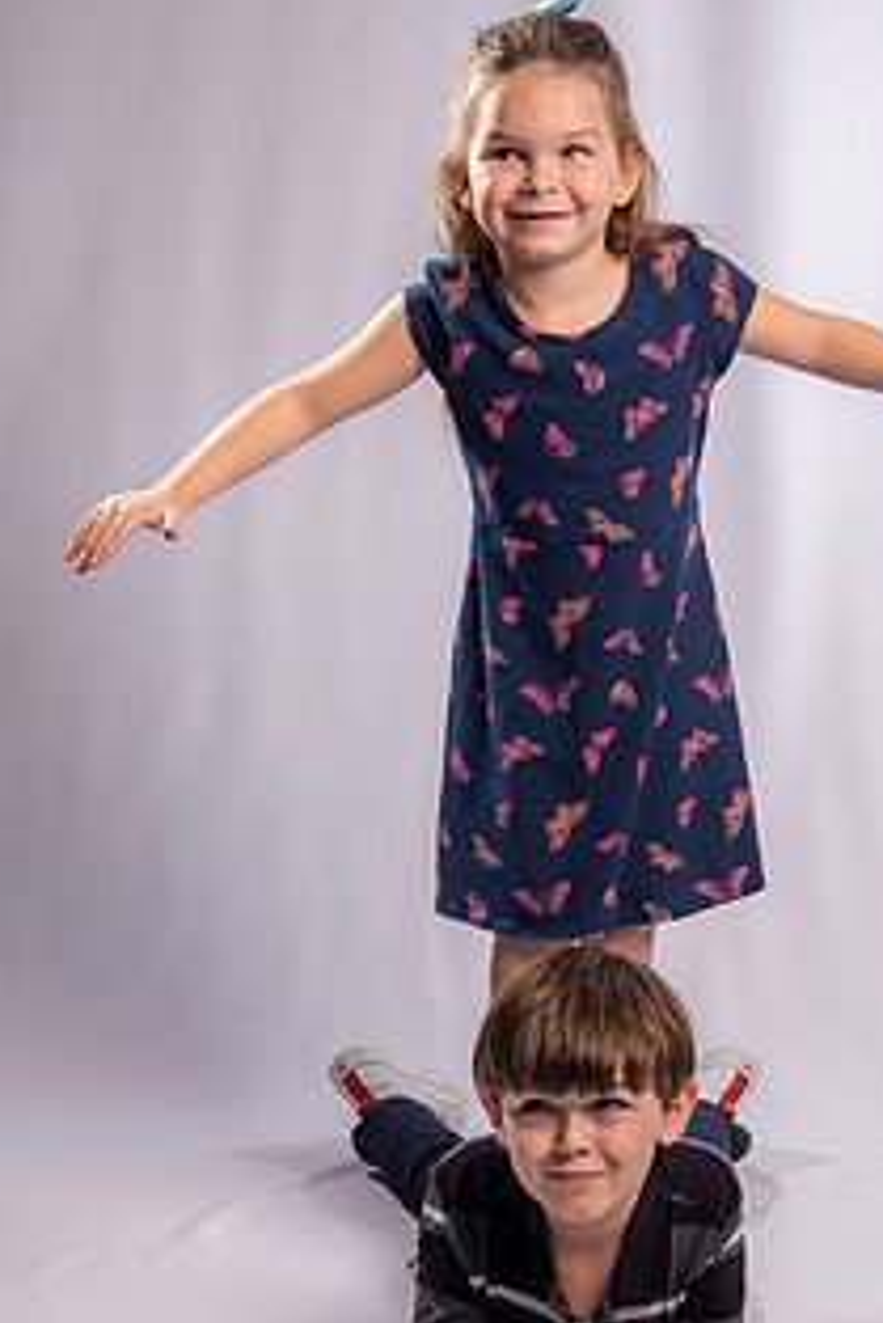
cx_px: 562
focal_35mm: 69
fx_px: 2536
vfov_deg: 29.2
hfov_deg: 19.7
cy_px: 799
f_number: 5
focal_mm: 48
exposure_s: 1/160
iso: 125
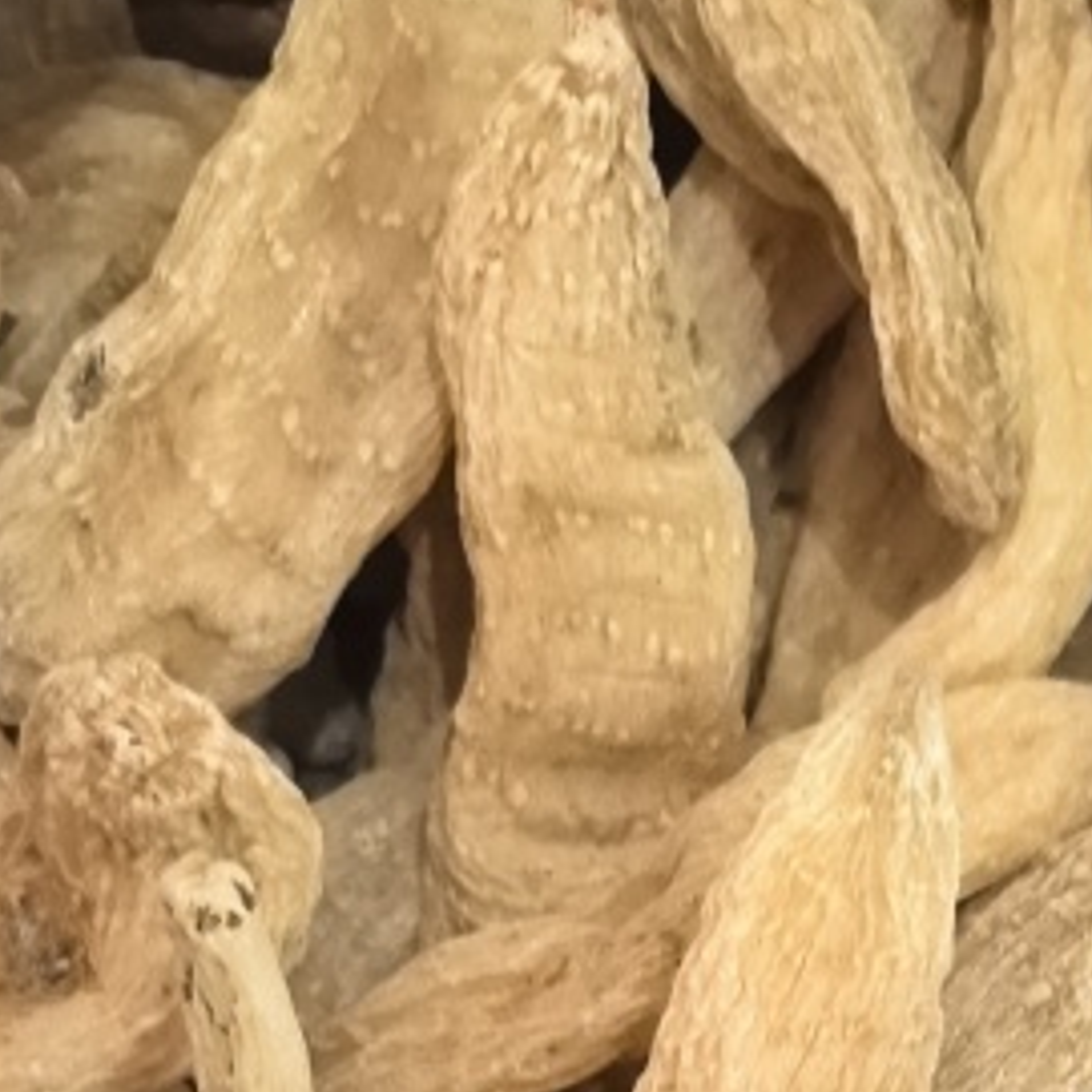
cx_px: 874
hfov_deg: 18.3
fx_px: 3355
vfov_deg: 16.3
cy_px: 1799
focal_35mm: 94
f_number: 2
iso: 500
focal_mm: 6.98
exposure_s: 1/33.3
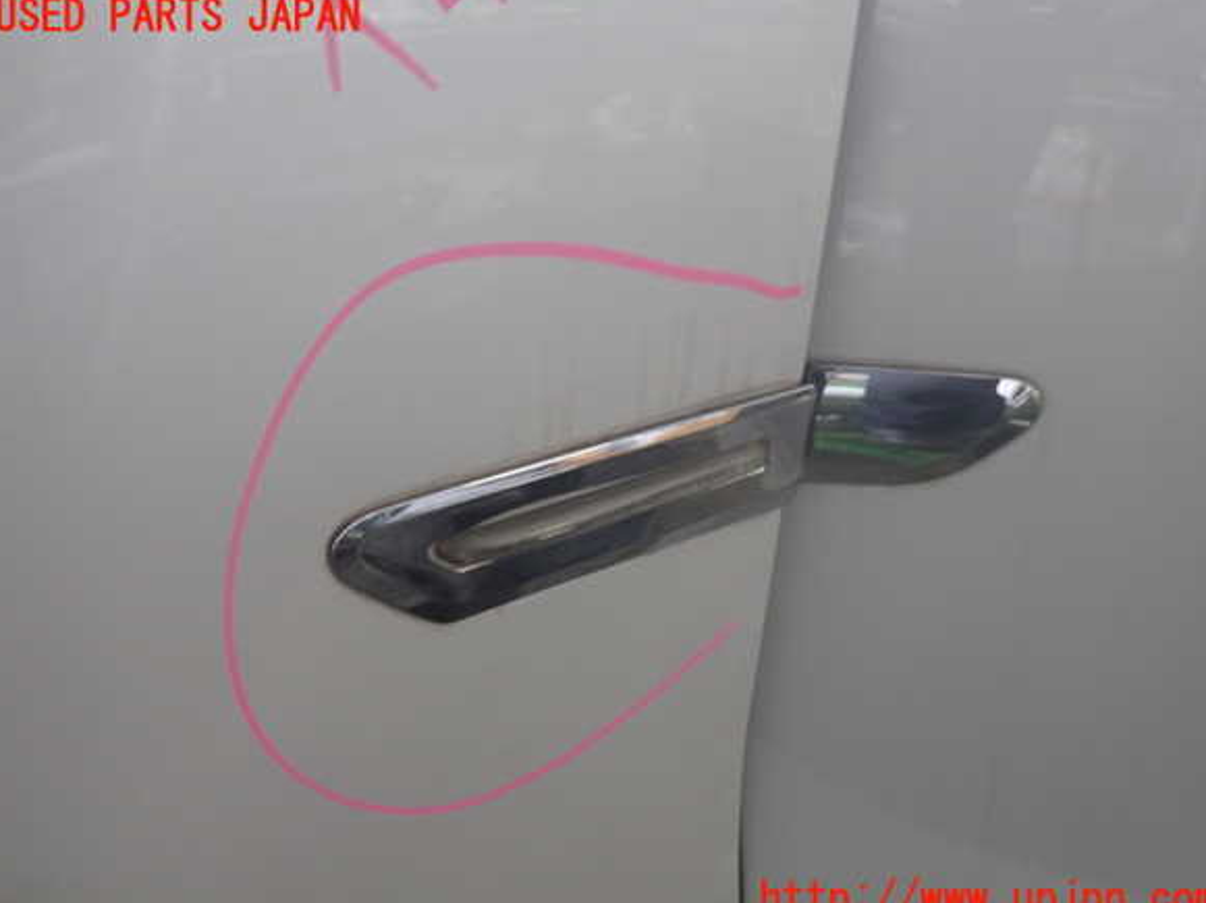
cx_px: 606
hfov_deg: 58.4
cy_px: 459
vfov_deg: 45.4
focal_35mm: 31
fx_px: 1079
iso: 320
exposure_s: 1/30
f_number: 2.3
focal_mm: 5.4
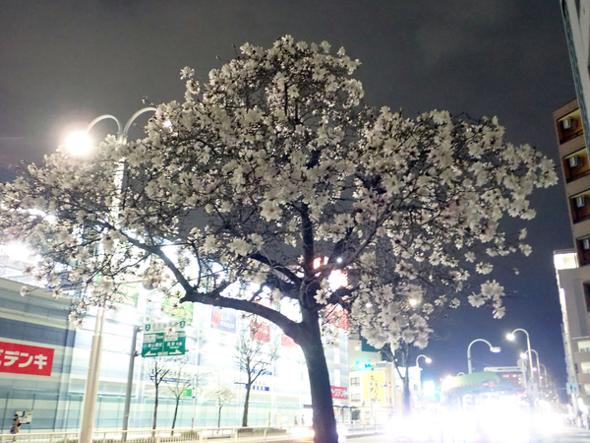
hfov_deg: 56.8
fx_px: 545
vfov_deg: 44.2
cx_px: 295
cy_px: 222
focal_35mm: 32
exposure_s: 1/8
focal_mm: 5.87
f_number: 2.4
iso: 1600
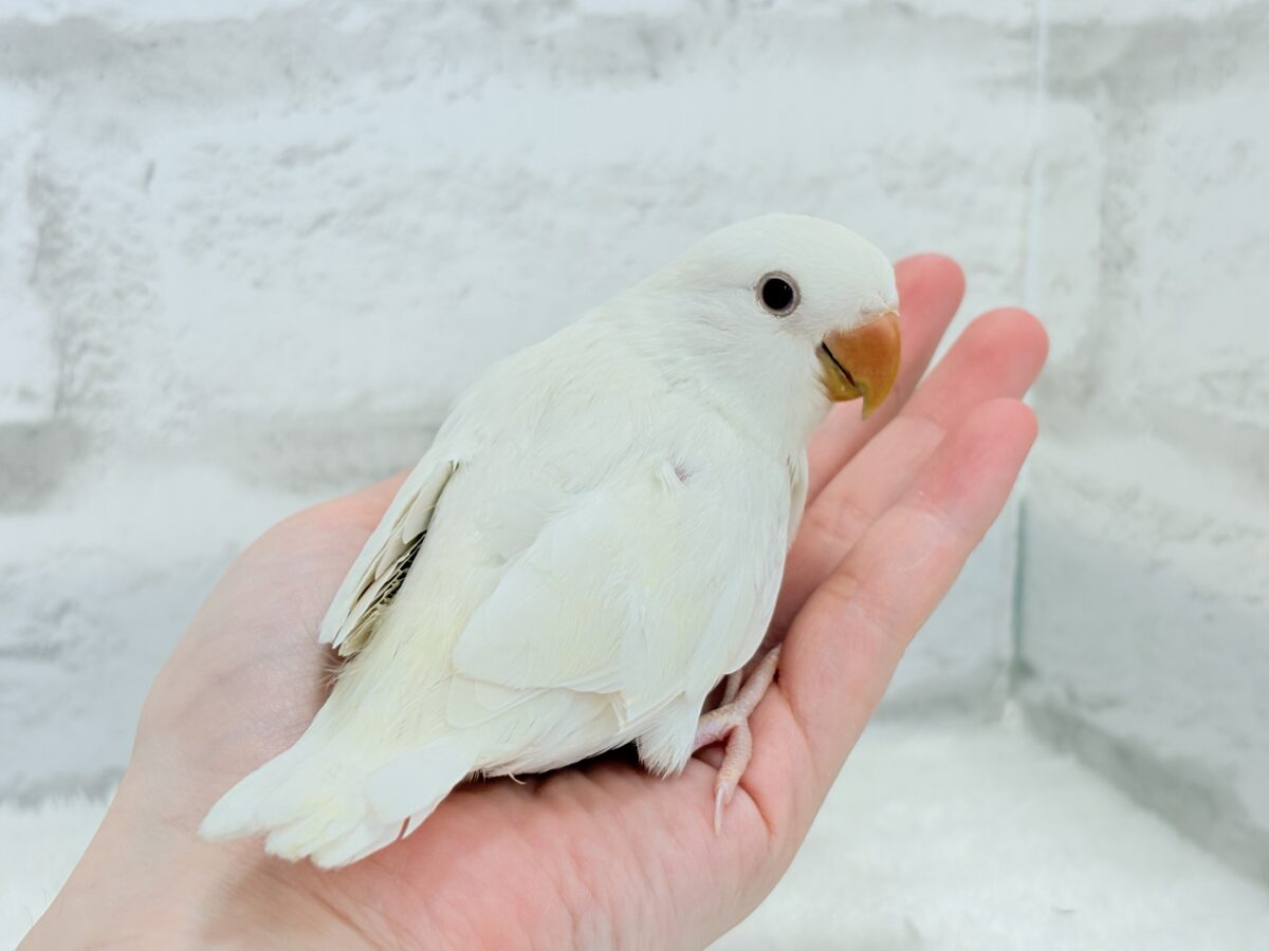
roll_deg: +1.4
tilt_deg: -12.4
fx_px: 1906
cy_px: 476
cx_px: 634
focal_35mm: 52
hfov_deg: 36.8
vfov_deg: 28.0
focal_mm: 5.96
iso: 50
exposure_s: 1/100
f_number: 1.6
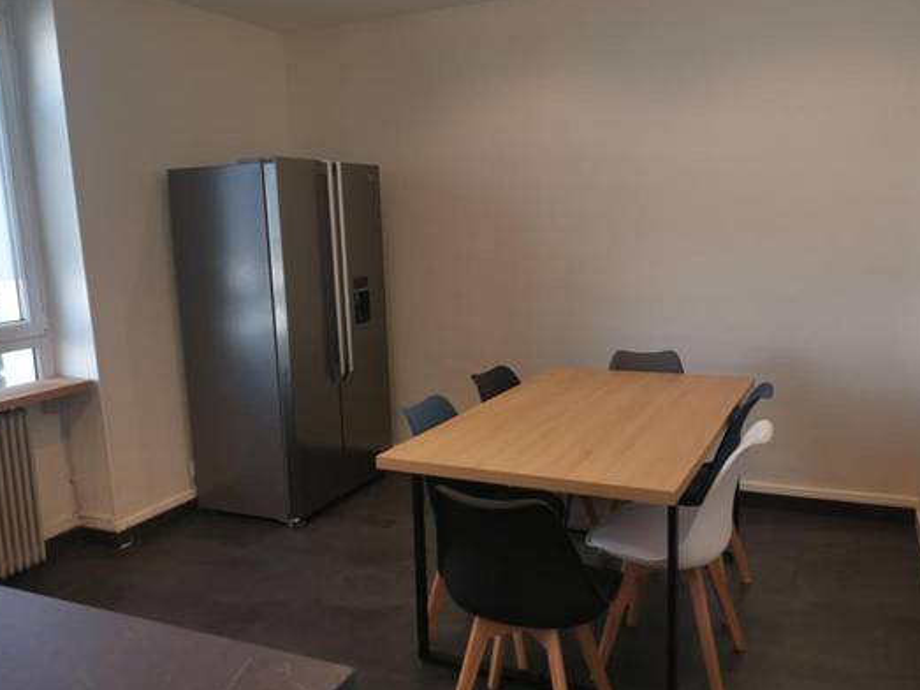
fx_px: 824
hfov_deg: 58.4
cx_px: 445
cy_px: 361
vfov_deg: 45.4
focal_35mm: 31
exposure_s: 1/100
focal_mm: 5.58
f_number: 4
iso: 80
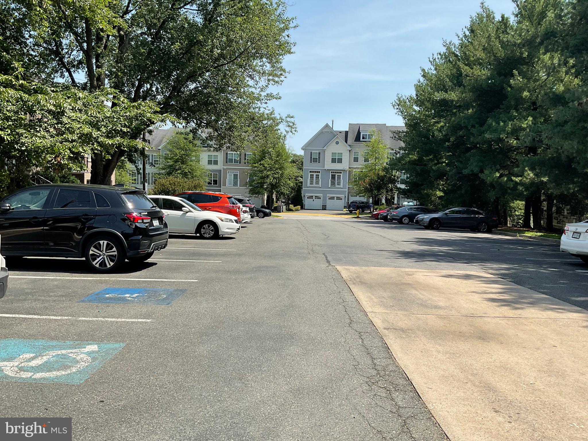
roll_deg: -1.8
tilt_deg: -5.1
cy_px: 220
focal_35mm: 29
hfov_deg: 61.7
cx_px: 294
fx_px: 493
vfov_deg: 48.2
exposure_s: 1/1451
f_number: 1.8
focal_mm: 3
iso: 16
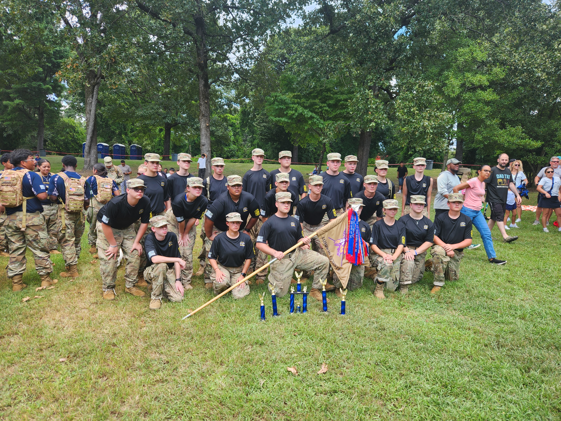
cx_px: 280
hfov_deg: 73.9
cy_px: 210
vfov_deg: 58.9
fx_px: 373
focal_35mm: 23
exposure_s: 1/333
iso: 20
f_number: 1.8
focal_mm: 5.4
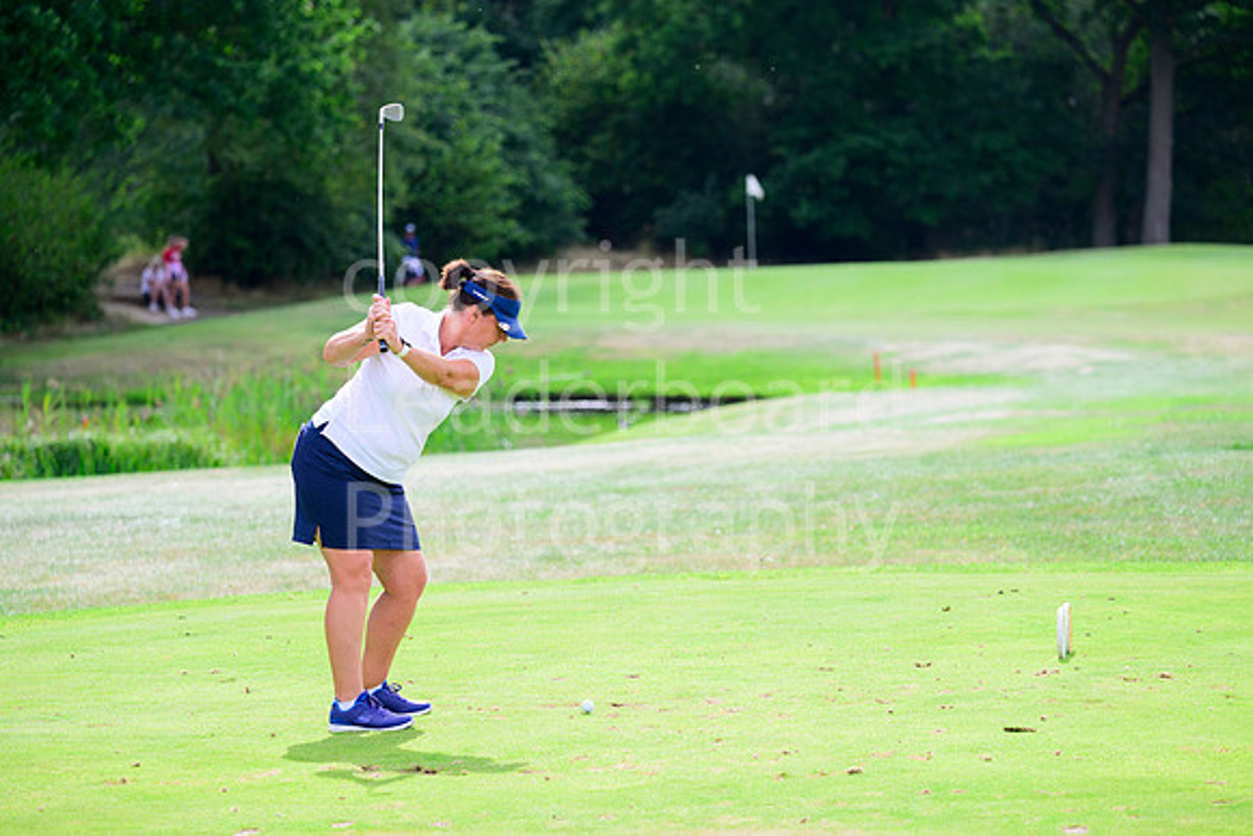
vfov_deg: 7.9
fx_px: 6092
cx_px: 626
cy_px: 418
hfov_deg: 11.7
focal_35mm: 175
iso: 500
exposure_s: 1/1600
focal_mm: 175
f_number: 4.8
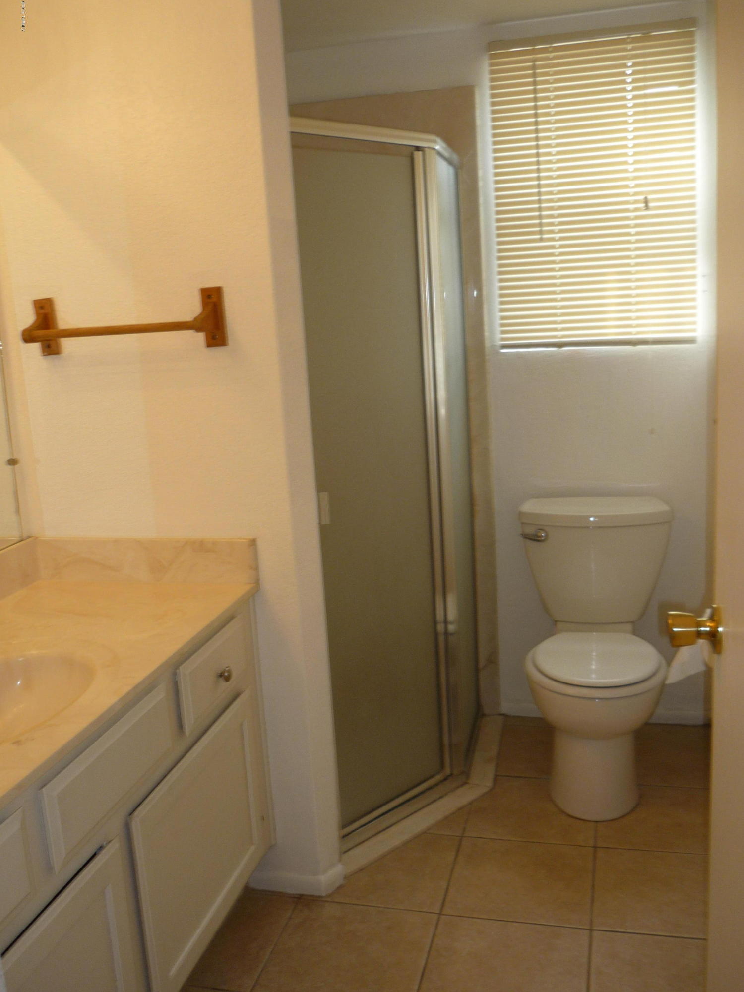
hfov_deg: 42.9
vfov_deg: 55.4
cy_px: 496
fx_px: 946
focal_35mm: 33
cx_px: 372
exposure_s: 1/30
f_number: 2.8
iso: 100
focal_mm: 5.5
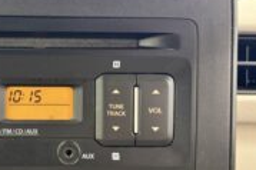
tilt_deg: -22.6
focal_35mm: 53
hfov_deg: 36.1
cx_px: 46
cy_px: 99
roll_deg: -1.1
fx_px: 377
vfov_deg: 25.4
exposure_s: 1/50
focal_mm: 5.96
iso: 500
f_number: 1.6
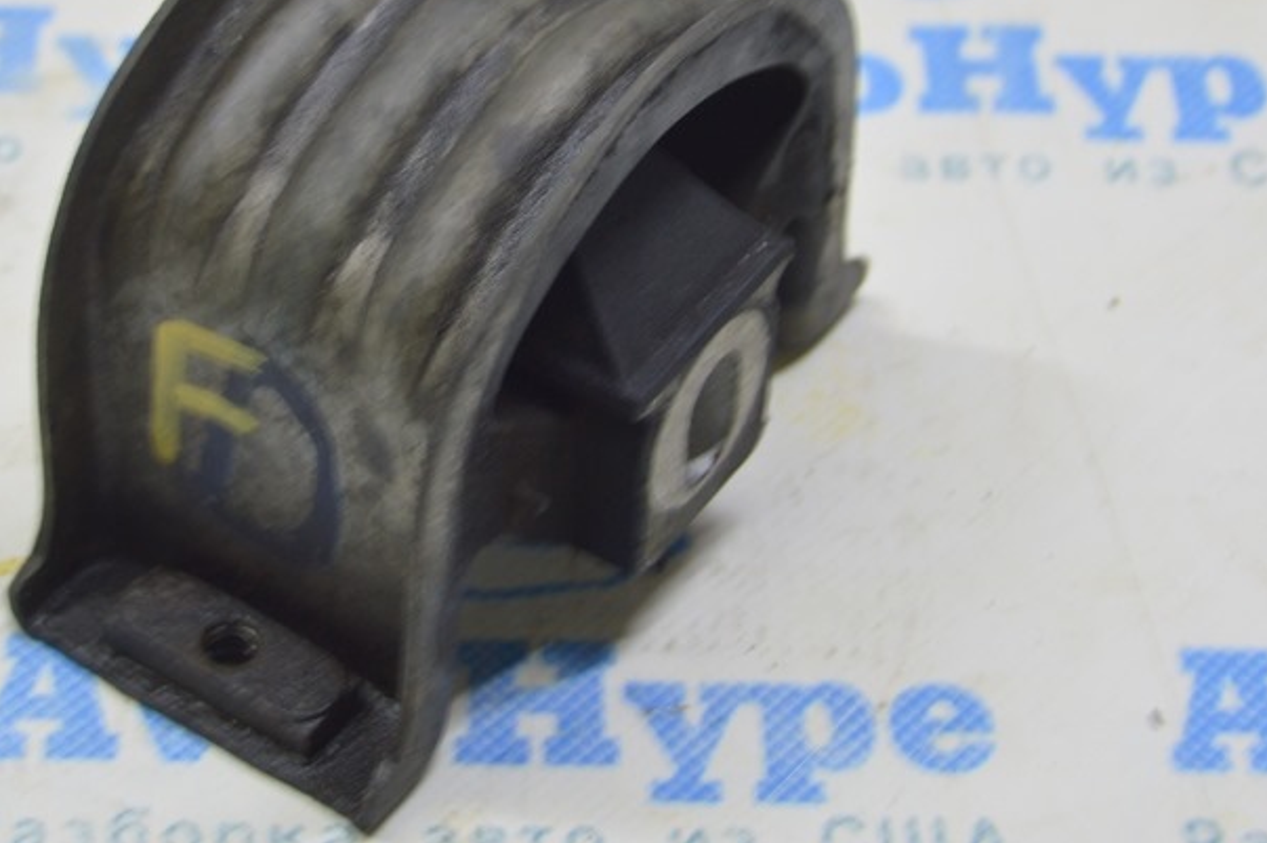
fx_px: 3763
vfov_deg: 12.7
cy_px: 215
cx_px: 435
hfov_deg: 19.1
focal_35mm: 107
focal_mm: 42
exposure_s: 1/20
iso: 400
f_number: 5.6
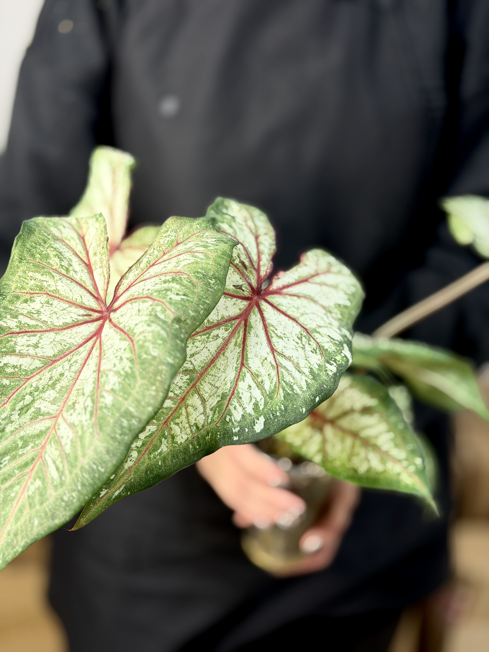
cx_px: 244
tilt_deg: -24.3
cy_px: 326
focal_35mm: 48
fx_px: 904
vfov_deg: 39.7
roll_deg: +0.3
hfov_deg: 30.3
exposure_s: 1/50
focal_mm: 6.76
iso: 50
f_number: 1.78
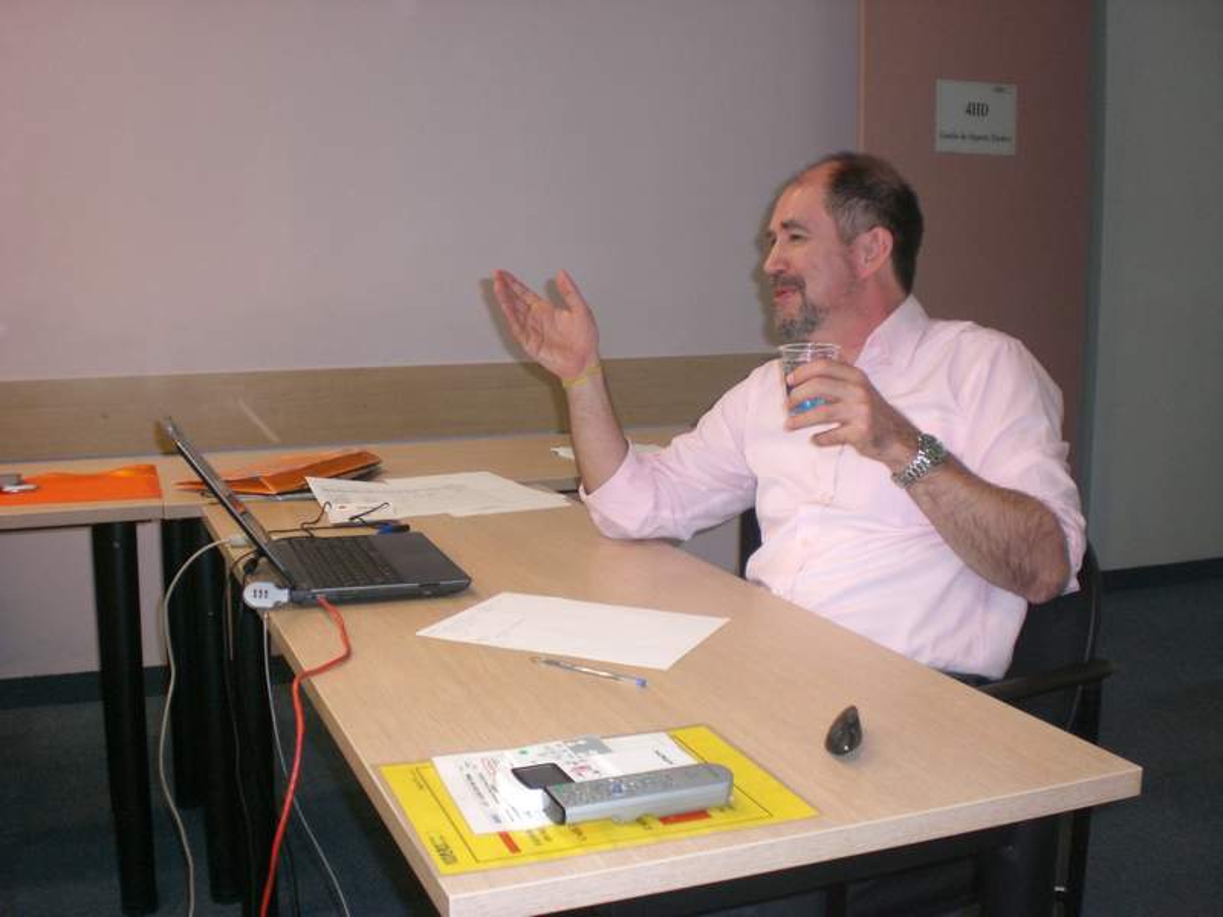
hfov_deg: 49.0
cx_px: 612
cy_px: 458
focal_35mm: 38
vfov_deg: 37.7
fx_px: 1343
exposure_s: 1/60
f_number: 3.1
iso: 200
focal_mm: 6.3
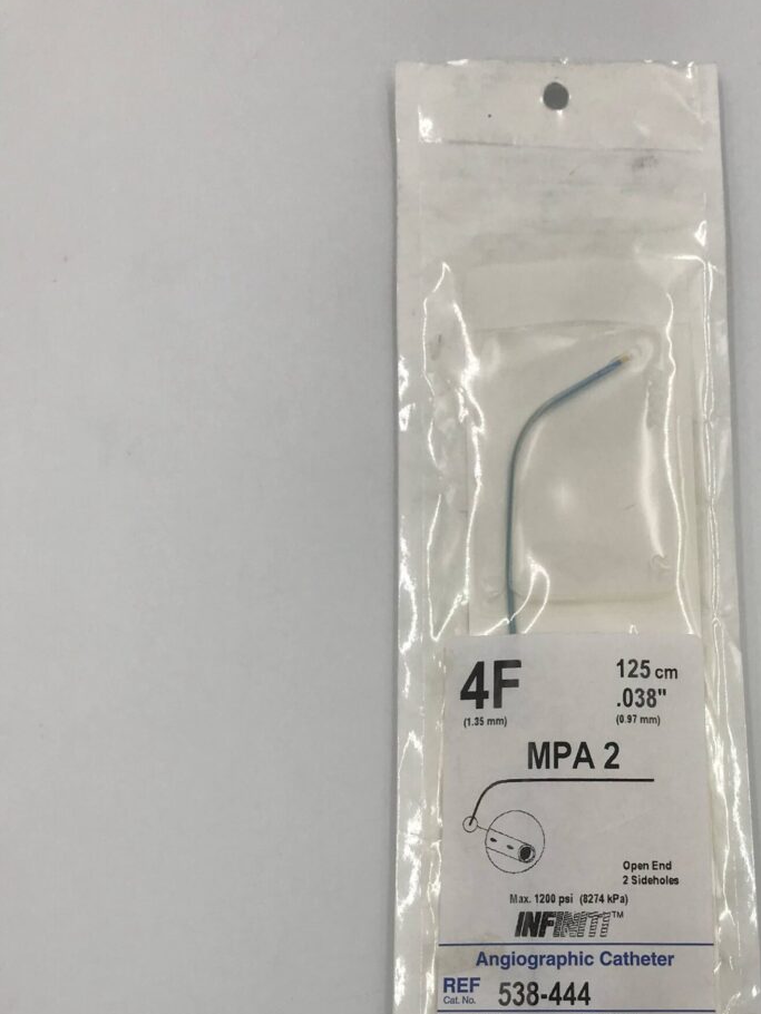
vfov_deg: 44.6
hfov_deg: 34.5
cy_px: 730
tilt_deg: -78.0
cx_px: 556
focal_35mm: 41
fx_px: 1201
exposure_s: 1/273
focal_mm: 3.99
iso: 20
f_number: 1.8
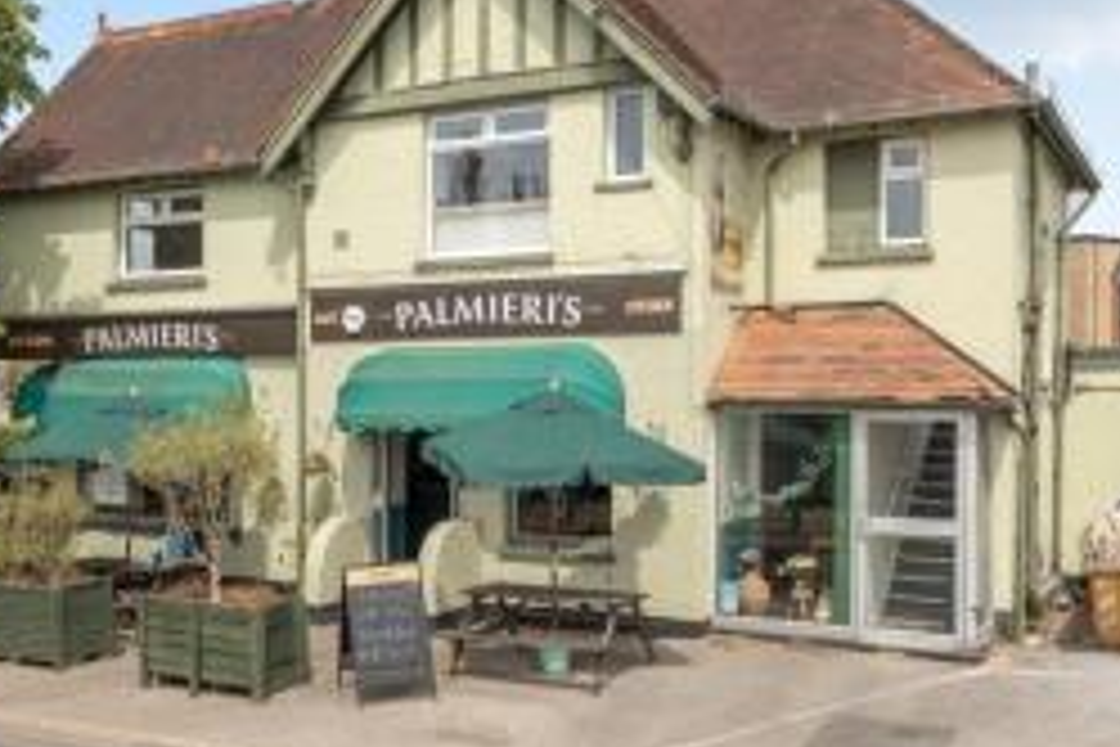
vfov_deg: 31.9
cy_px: 403
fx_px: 1307
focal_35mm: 42
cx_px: 427
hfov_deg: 46.0
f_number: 8
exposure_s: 1/800
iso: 400
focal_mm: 15
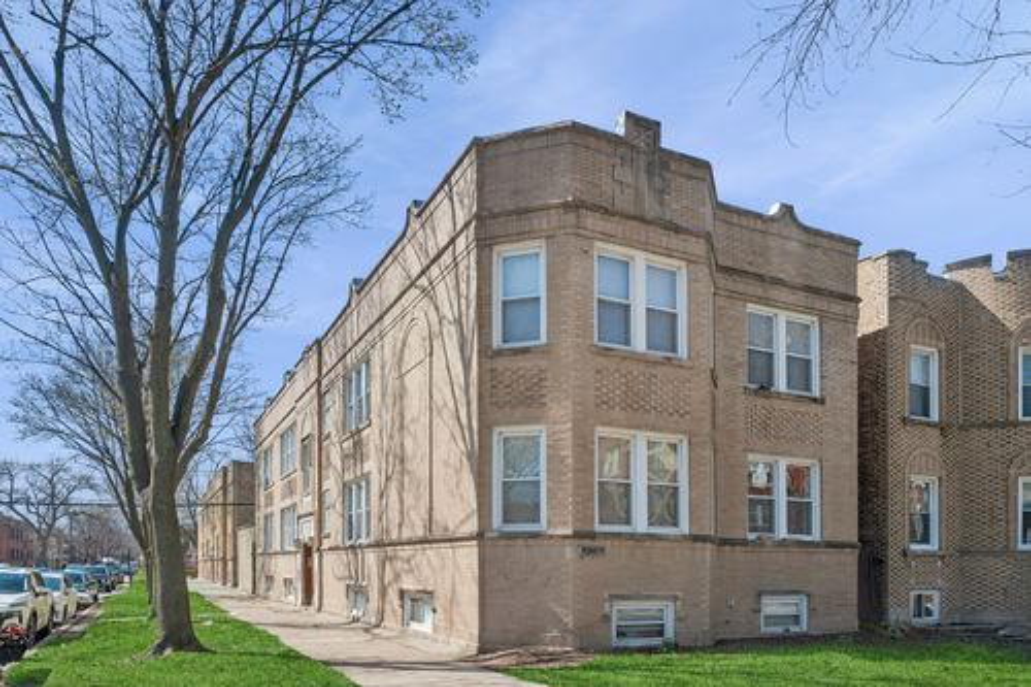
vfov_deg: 47.9
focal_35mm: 27
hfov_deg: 67.4
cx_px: 516
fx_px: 773
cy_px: 344
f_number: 8
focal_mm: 27
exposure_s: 1/1000
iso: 400
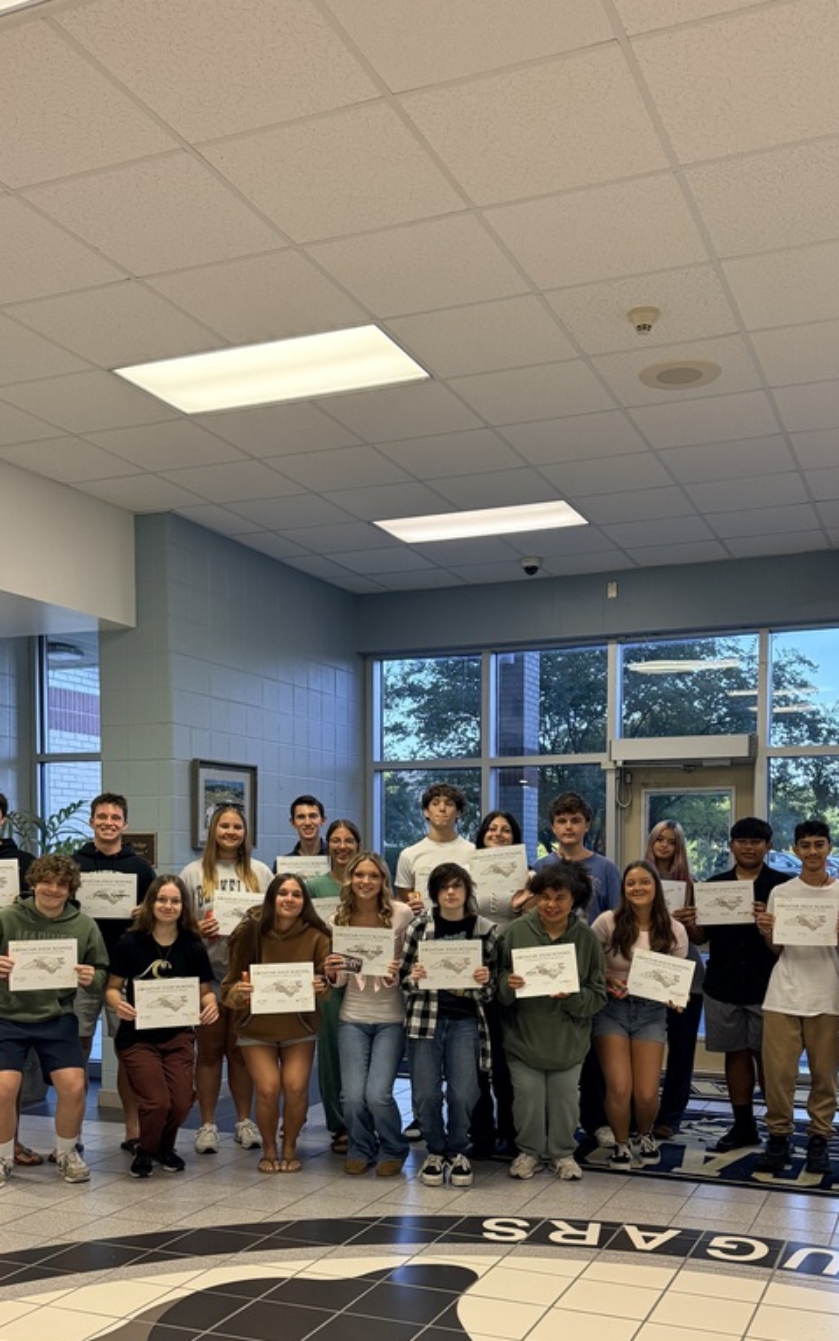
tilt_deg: -2.4
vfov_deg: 55.6
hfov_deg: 37.3
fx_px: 1243
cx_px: 431
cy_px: 886
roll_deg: +0.4
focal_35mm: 34
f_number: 1.78
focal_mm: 6.76
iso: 320
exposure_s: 1/120
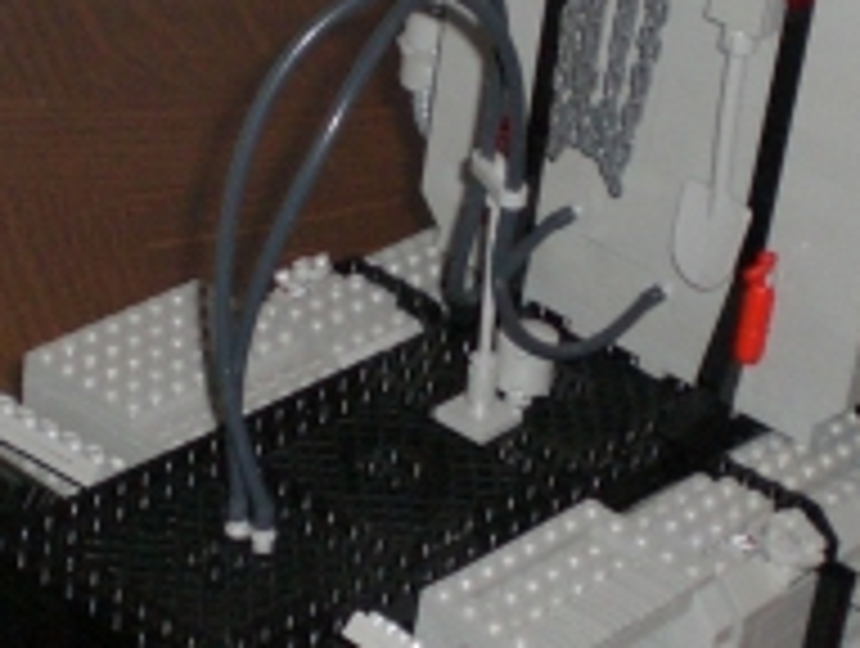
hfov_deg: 15.5
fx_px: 3161
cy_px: 342
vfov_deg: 11.7
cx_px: 459
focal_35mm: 127
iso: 200
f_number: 3.1
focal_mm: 6.3
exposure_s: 1/60
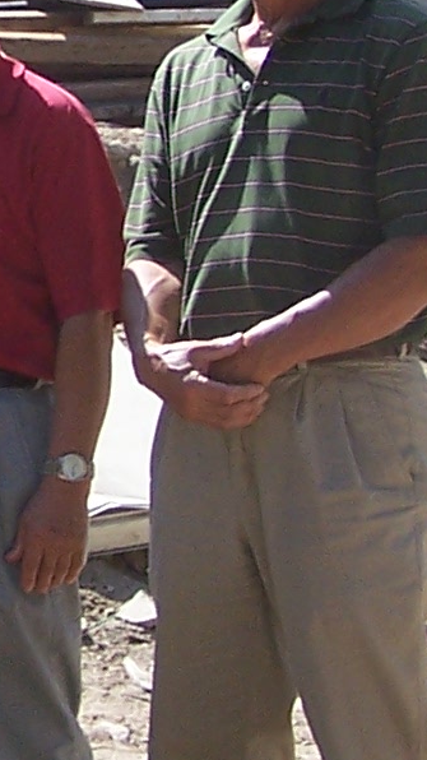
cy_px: 113
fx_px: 3605
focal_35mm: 179
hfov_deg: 6.6
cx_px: -361
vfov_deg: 12.0
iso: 80
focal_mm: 6.3
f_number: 2.8
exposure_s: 1/750
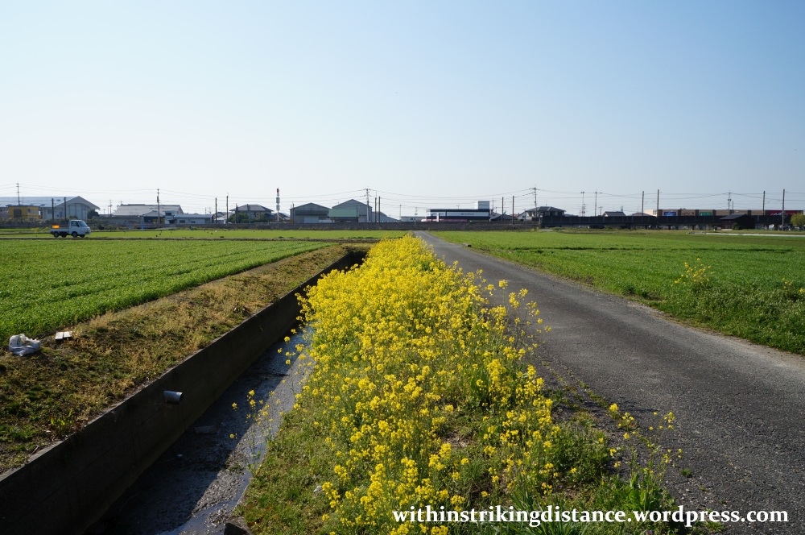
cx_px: 402
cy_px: 268
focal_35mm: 27
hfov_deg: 67.4
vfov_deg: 47.8
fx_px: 603
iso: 200
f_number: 13
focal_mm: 18
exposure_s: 1/320
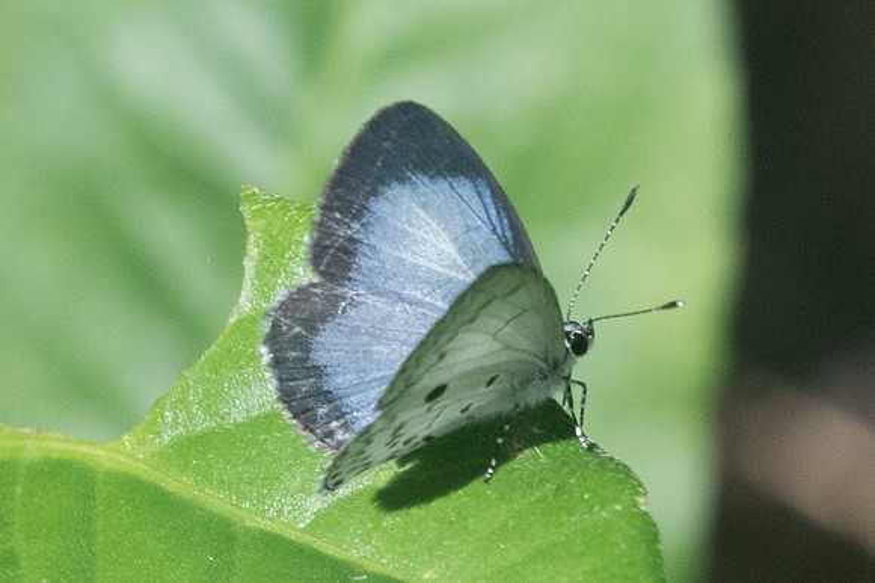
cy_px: 223
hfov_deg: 1.8
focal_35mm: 1146
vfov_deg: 1.2
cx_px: 438
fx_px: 27842
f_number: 9
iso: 1000
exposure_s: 1/800
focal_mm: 150
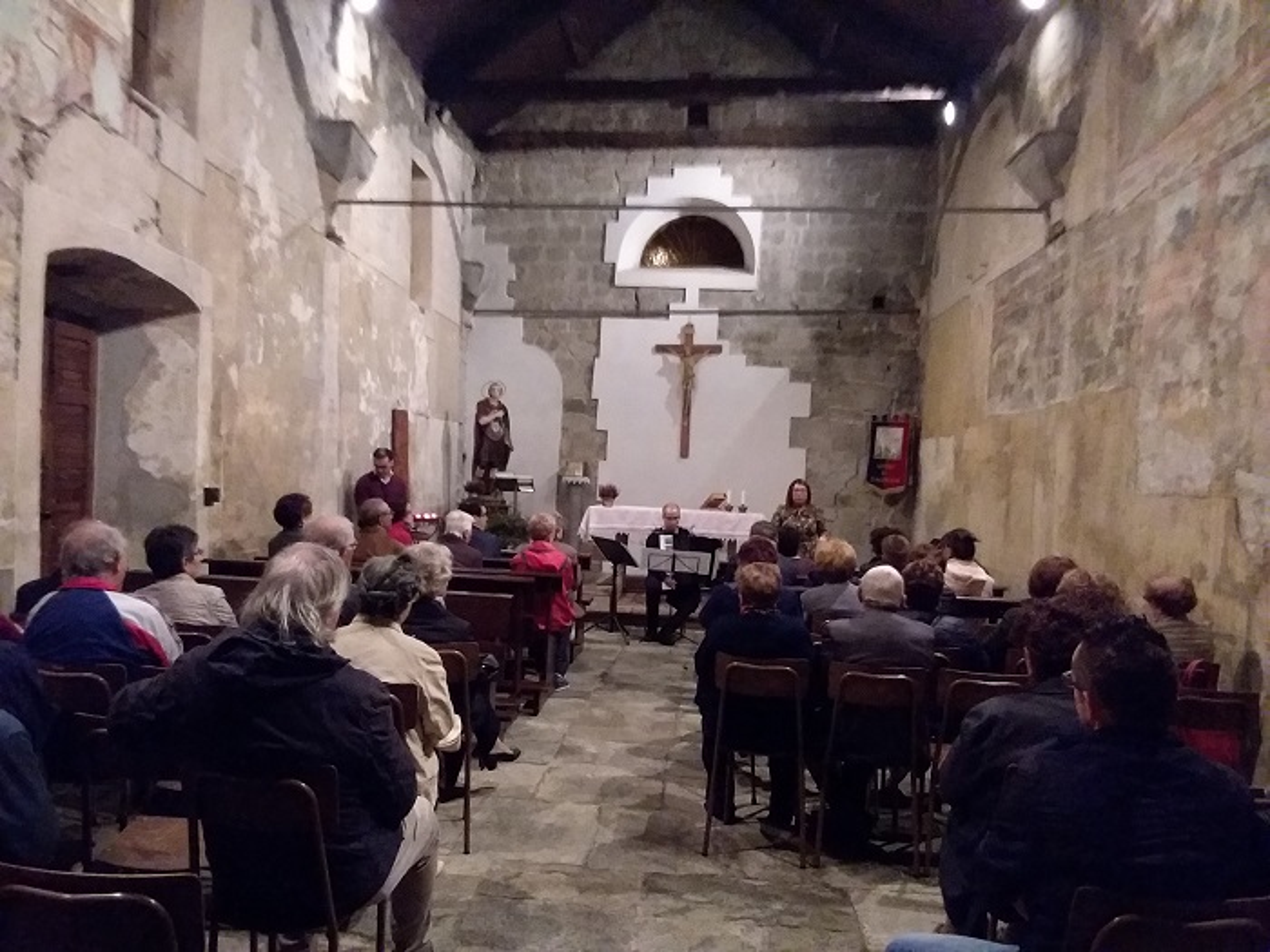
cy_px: 476
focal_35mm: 27
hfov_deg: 65.3
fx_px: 991
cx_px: 635
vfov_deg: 51.4
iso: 500
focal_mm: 2.91
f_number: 1.9
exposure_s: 1/17
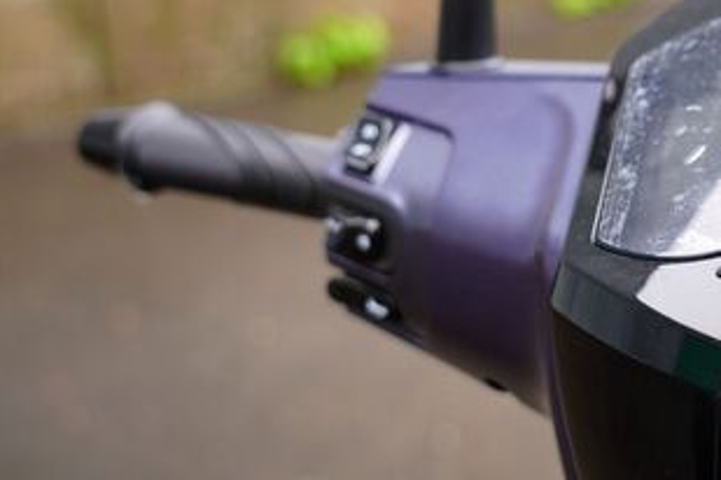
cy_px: 92
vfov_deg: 17.6
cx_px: 595
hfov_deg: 25.8
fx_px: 1542
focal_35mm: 77
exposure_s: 1/60
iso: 100
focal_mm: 41
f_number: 4
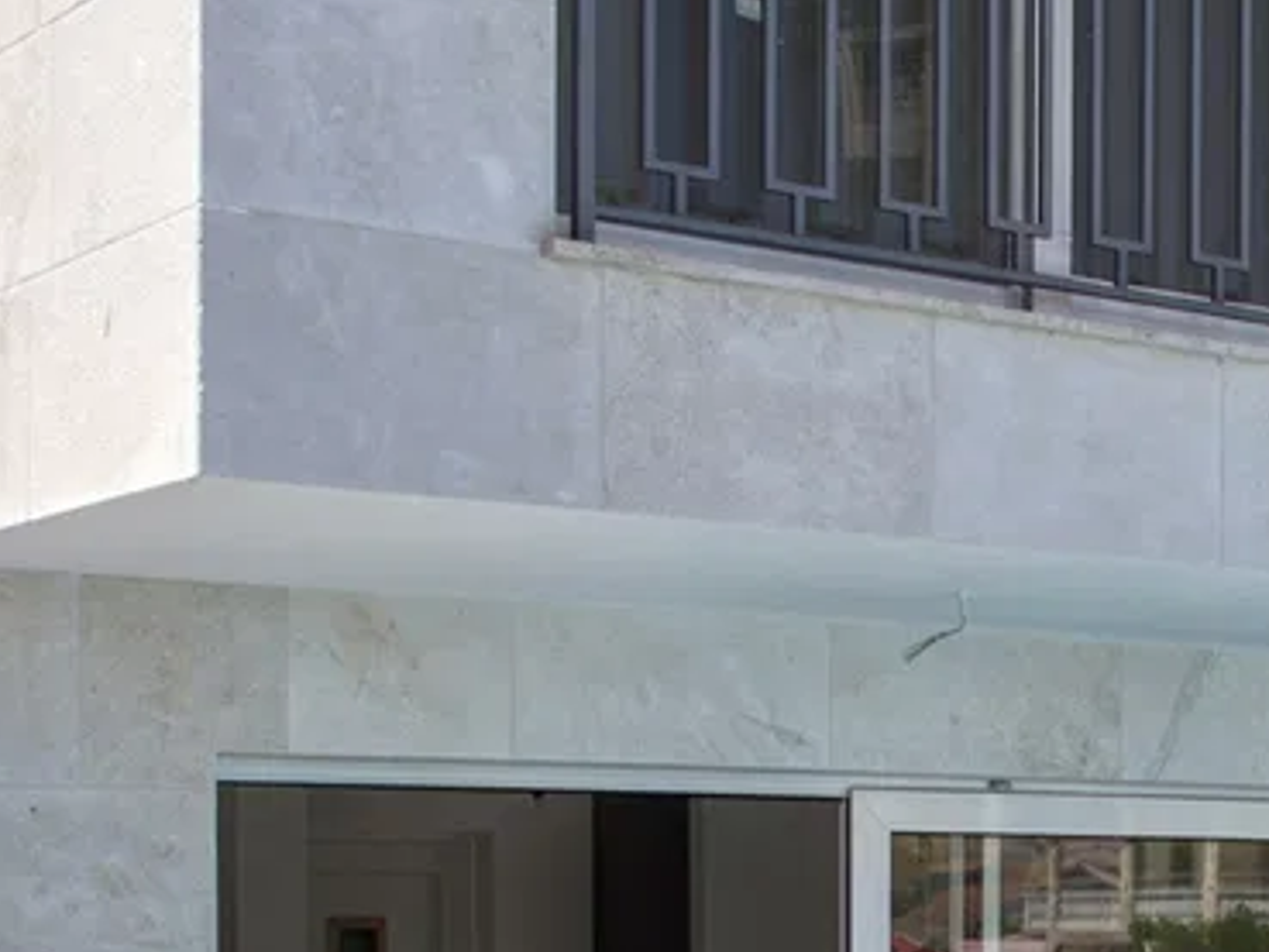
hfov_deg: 22.5
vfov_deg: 17.7
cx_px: 1623
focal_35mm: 78
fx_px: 2860
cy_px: 1227
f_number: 9
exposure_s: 1/400
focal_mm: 12
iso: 200
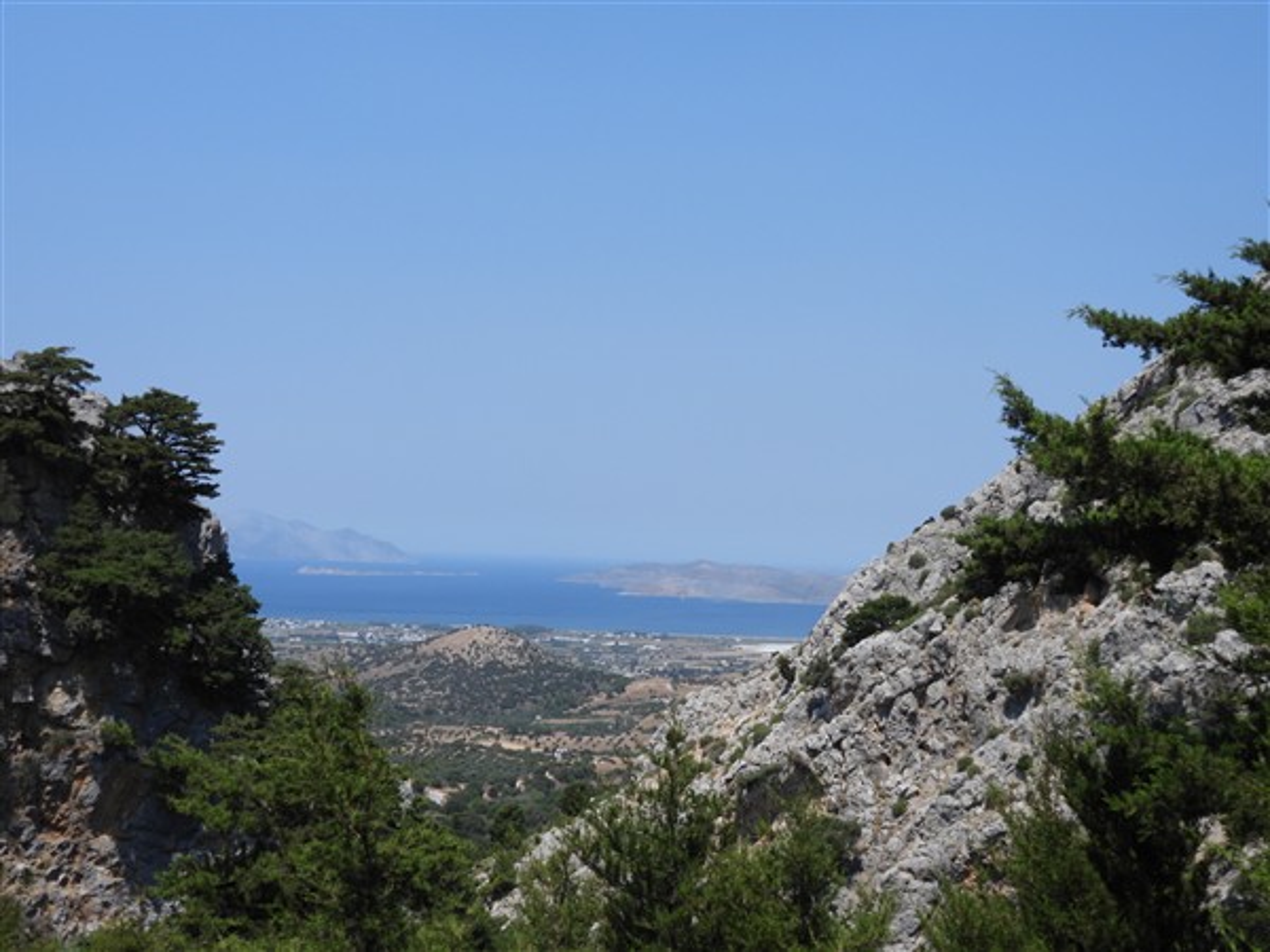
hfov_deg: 40.4
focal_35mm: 47
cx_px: 635
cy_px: 476
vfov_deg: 30.9
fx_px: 1724
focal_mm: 8.4
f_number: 3.2
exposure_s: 1/2000
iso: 100
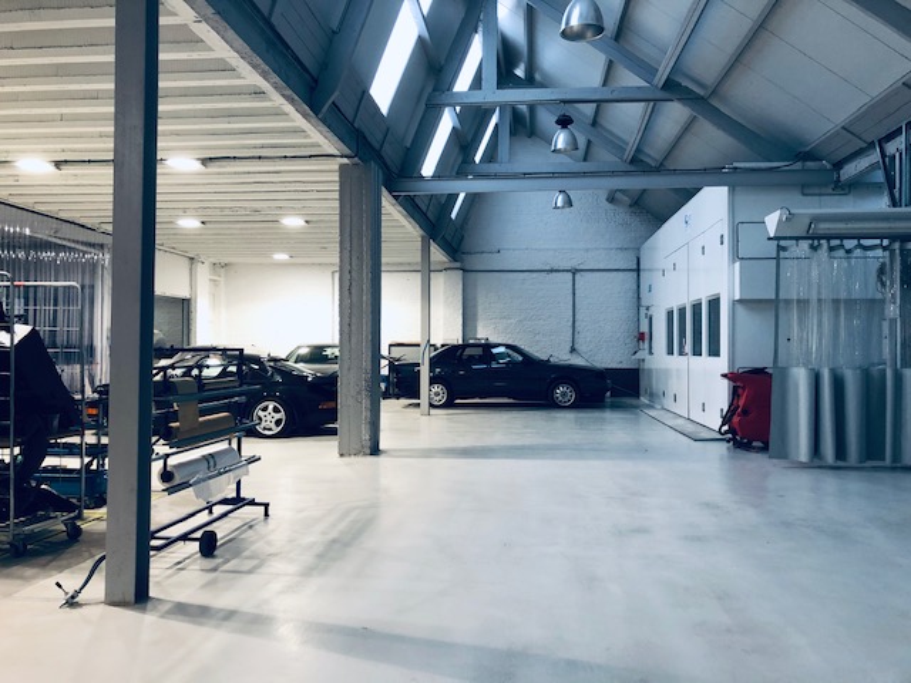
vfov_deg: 49.7
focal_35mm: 28
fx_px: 737
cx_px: 456
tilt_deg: +2.8
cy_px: 342
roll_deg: -0.3
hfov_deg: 63.4
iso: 40
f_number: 1.8
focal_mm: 3.99
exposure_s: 1/20
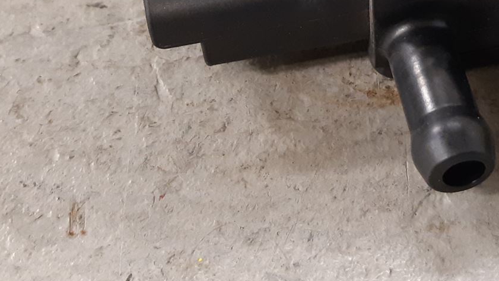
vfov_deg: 16.9
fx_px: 913
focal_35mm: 69
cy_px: -36
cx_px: 366
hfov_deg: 30.1
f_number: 1.7
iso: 250
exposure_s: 1/33
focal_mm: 3.93
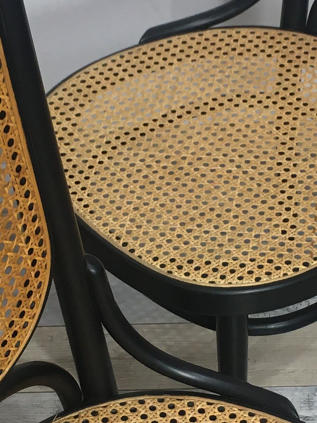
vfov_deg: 20.7
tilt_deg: -50.3
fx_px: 1148
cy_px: 309
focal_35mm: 94
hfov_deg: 15.7
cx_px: 187
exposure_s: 1/33
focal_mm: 4.15
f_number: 2.2
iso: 32
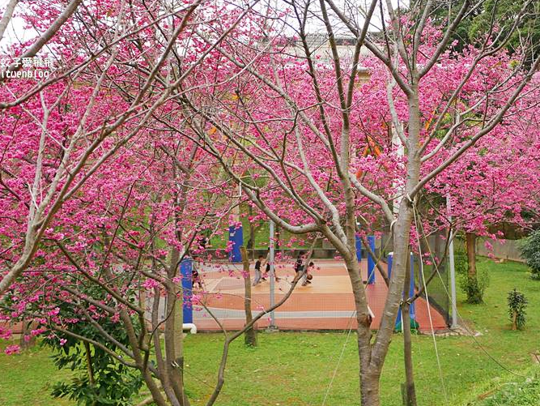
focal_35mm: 42
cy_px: 141
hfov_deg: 44.4
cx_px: 336
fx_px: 656
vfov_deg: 34.1
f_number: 2.5
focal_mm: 14
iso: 200
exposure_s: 1/200
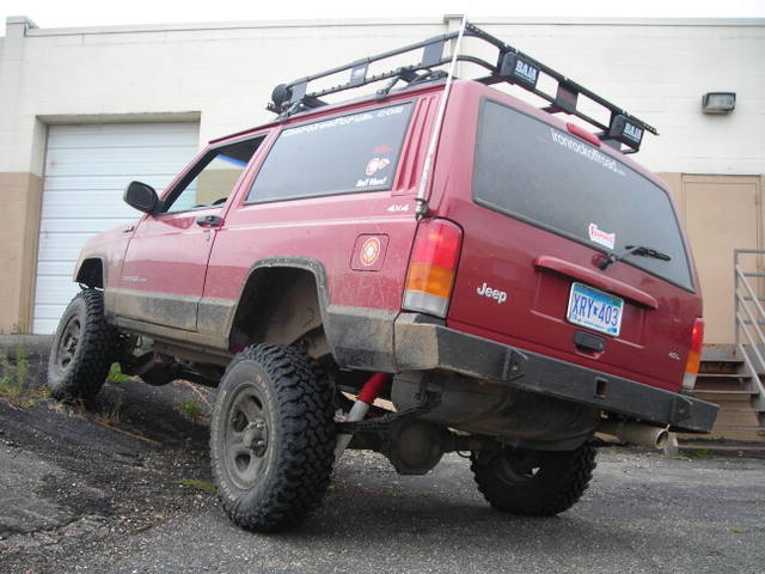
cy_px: 287
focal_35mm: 38
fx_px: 840
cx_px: 382
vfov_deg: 37.7
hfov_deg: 49.0
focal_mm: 6.3
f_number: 3.2
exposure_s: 1/90
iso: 50
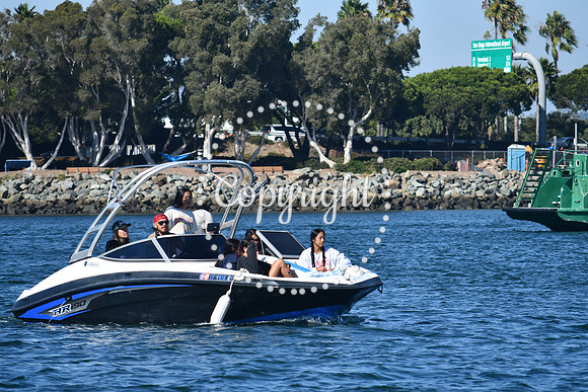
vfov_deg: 4.6
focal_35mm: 300
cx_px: 294
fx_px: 4901
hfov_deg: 6.9
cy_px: 196
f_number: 8
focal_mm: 200
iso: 125
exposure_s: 1/500
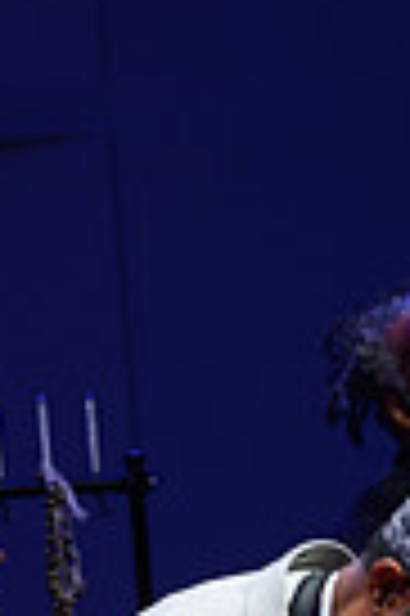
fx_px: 7878
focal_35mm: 460
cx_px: 433
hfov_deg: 3.0
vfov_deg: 4.5
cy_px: 980
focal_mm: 140
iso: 800
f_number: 7.1
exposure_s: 1/80
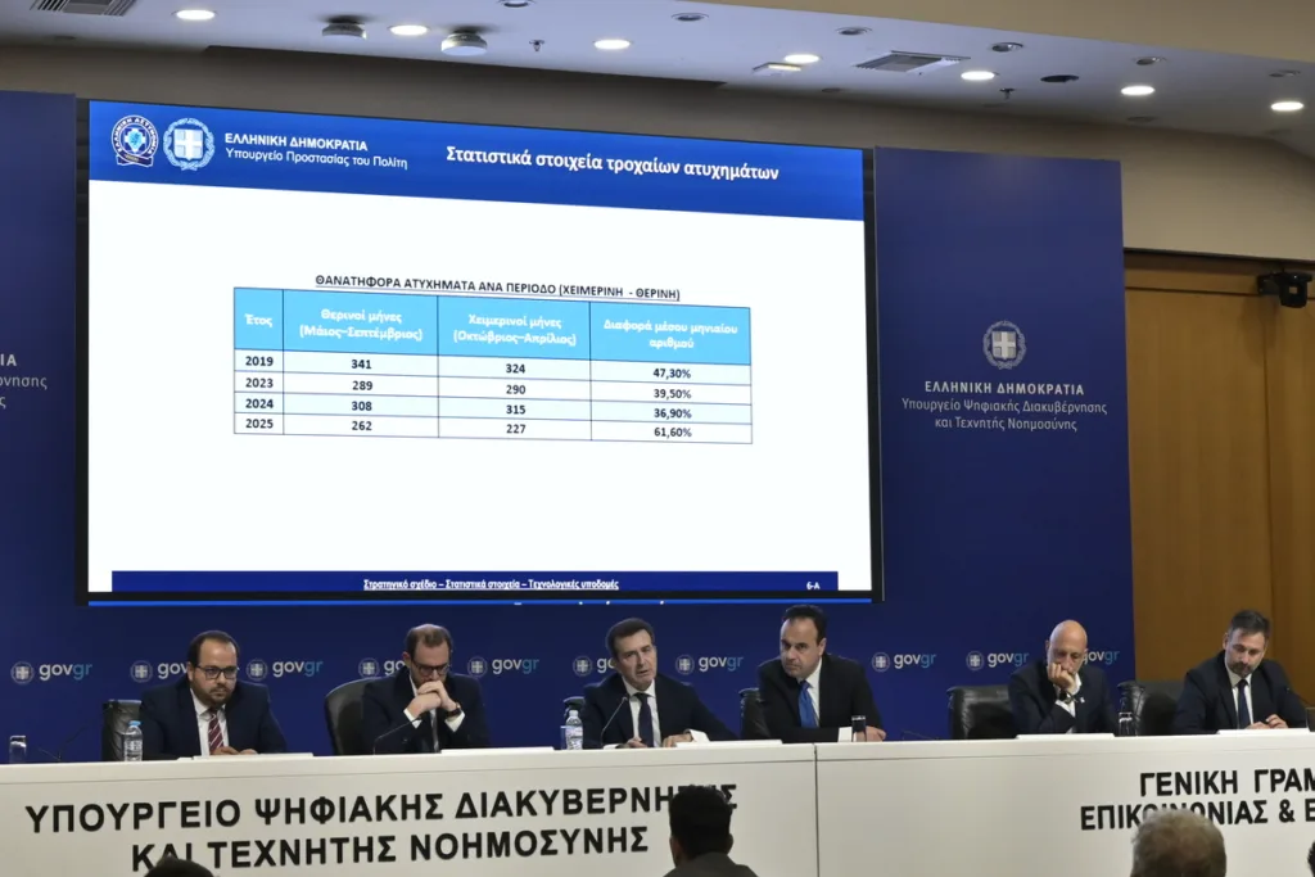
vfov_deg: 16.9
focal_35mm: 81
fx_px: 2959
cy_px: 438
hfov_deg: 25.1
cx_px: 658
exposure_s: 1/200
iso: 2500
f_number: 8
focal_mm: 54
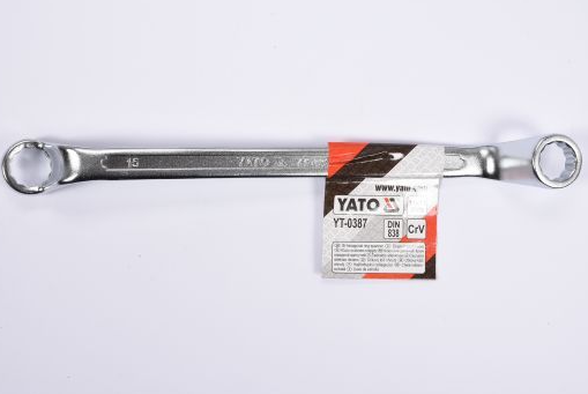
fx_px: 1186
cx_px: 281
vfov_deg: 18.8
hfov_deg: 27.8
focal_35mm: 73
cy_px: 187
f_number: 16
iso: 250
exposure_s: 1/125
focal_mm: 45
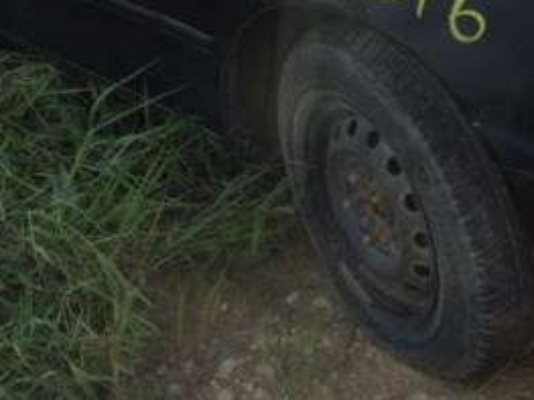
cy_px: -93
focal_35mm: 73
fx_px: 1126
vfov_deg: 18.9
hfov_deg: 26.4
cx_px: 392
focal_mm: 4.3
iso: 80
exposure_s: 1/600
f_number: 3.3
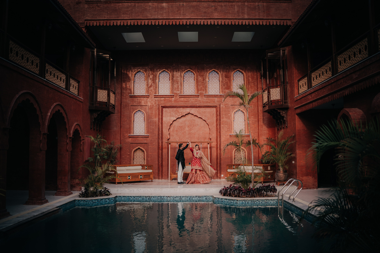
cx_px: 190
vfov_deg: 36.6
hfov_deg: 52.8
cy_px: 122
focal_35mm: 36
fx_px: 382
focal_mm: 35
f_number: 1.4
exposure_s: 1/640
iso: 64
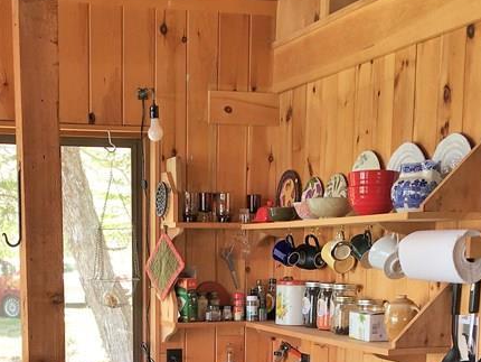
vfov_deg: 20.2
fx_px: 959
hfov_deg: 28.0
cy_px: 414
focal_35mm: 69
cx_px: 158
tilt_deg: -9.3
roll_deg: +0.0
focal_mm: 4.15
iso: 25
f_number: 2.2
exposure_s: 1/30
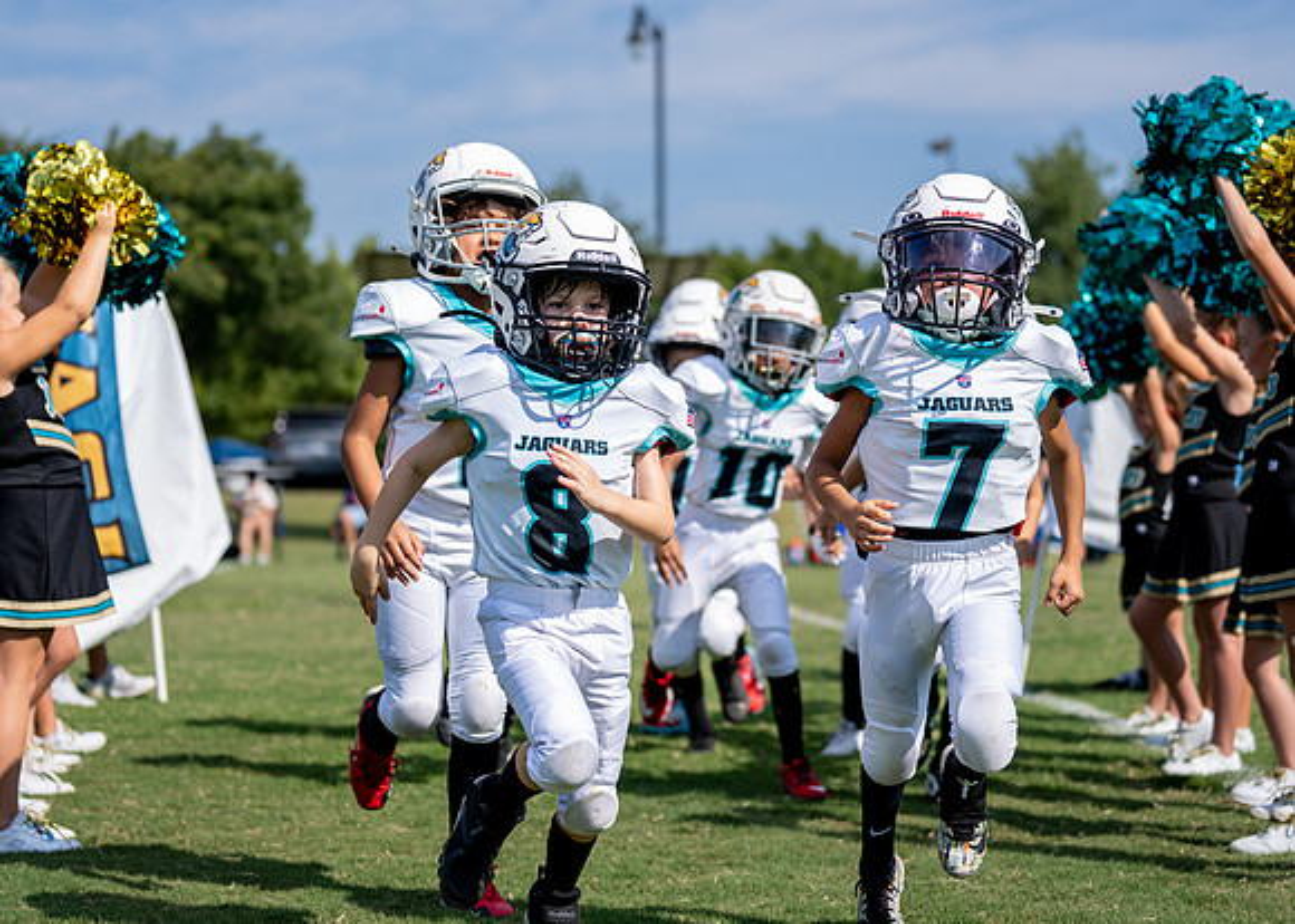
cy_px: 427
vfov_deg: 18.1
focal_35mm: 79
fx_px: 2905
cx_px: 662
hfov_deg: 25.1
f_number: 2.8
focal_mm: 70
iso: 200
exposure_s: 1/3200
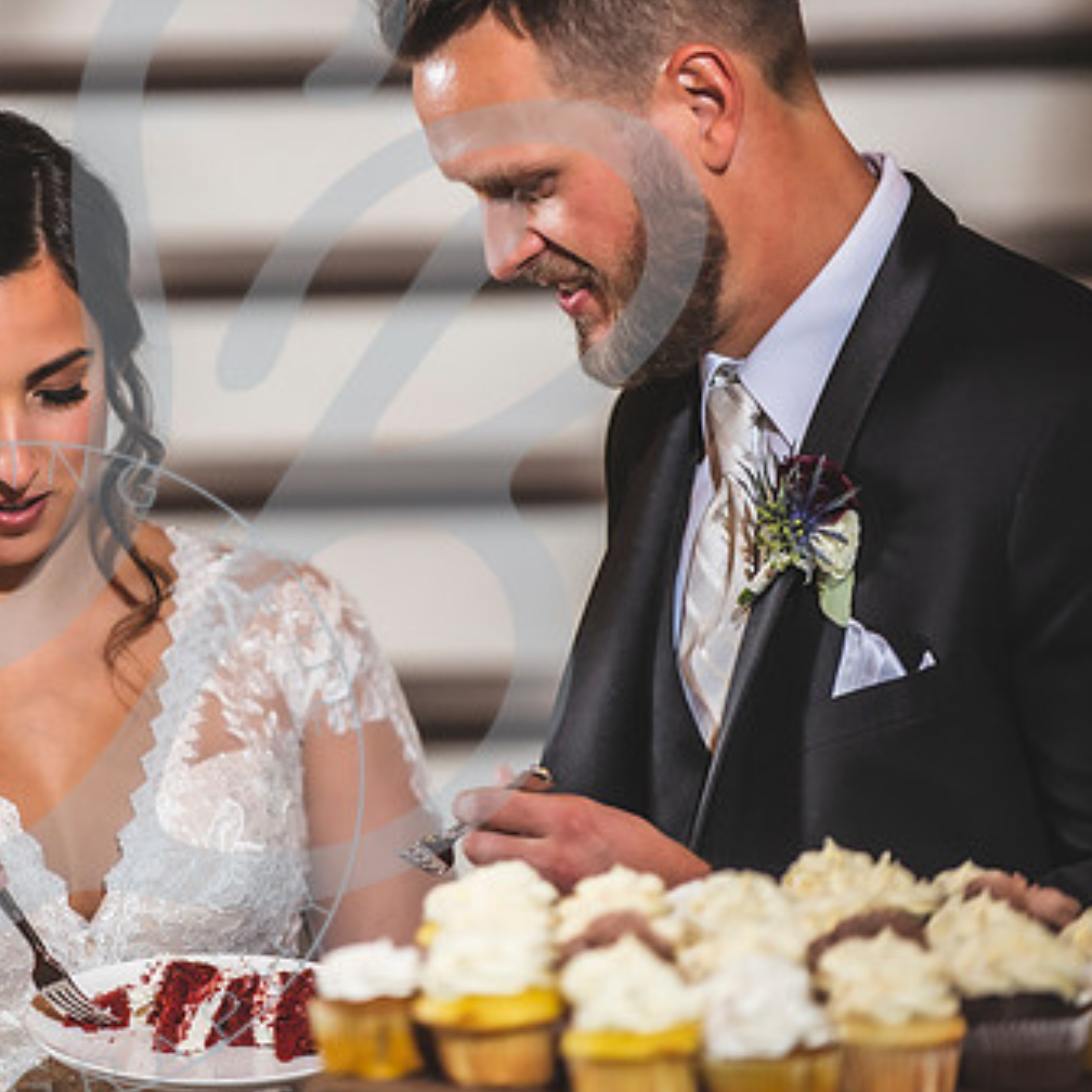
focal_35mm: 233
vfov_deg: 7.5
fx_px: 8316
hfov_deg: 7.5
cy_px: 502
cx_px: 192
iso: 800
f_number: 2.8
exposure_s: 1/160
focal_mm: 155
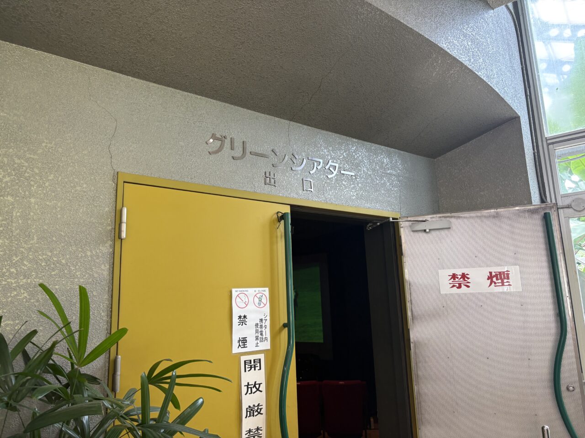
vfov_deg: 53.1
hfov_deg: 67.3
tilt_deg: +9.7
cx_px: 292
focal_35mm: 26
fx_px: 439
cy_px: 219
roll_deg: +1.8
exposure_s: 1/100
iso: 125
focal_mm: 5.96
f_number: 1.6
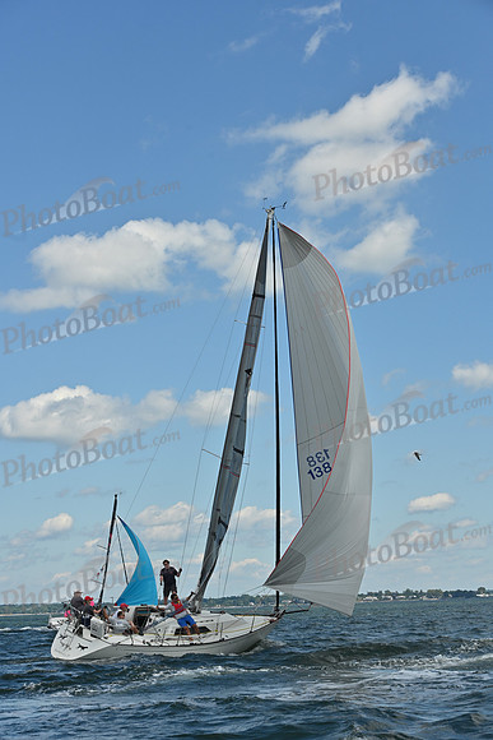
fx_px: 1437
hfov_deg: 19.5
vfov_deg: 28.8
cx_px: 246
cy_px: 370
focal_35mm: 70
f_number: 8
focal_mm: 70
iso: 250
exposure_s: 1/1250
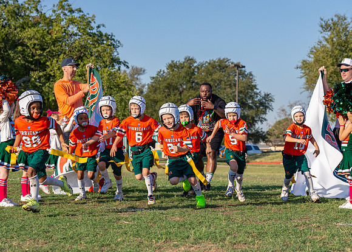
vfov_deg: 16.1
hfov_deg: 22.4
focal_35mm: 89
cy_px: 132
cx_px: 199
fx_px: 890
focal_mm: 70
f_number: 5
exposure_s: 1/2500
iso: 400
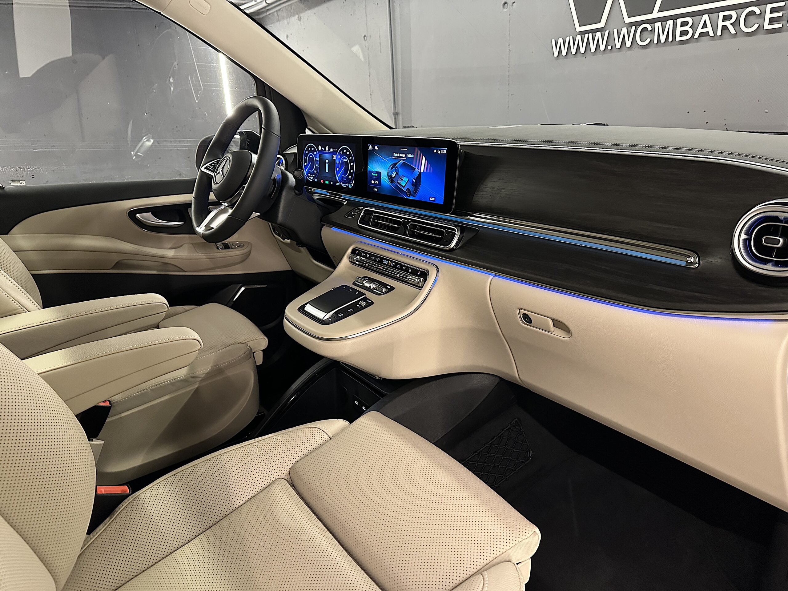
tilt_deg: -18.1
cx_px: 394
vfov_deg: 56.8
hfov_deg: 71.6
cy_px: 296
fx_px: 546
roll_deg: +2.4
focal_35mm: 24
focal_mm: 6.86
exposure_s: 1/50
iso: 800
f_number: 1.78
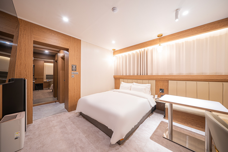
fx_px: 76
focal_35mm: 12
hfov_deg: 112.6
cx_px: 114
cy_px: 76
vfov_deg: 90.0
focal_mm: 12
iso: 100
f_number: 10
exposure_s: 1.6
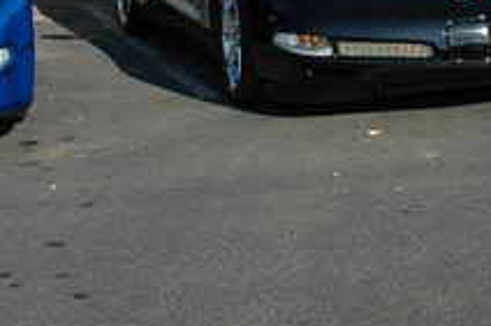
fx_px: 1915
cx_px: 630
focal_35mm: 141
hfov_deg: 14.1
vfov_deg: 9.6
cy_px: -90
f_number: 9
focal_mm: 31
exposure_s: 1/320
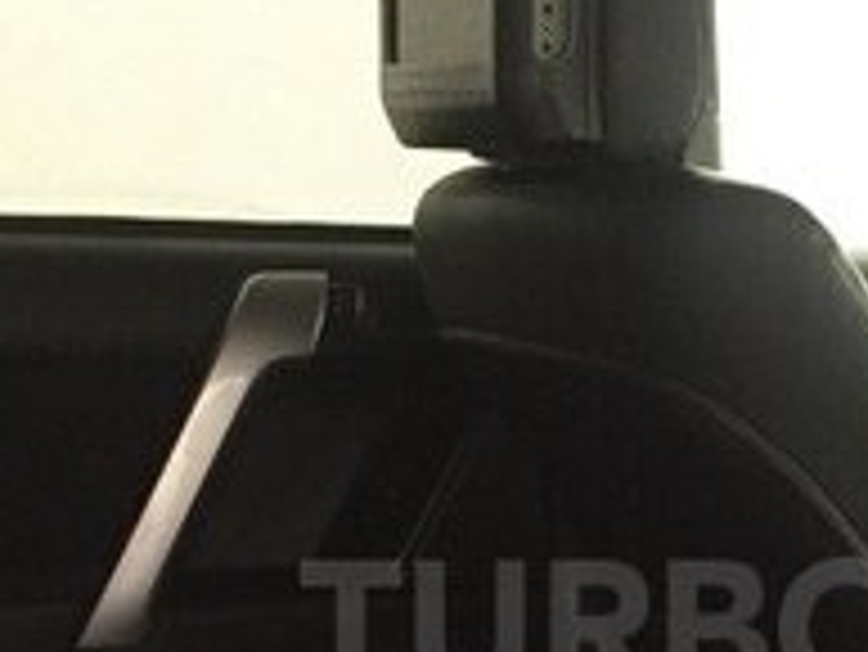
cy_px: 627
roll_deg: +0.0
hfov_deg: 19.5
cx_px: 760
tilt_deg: -11.0
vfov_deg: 14.7
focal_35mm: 99
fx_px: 2484
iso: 250
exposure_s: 1/33
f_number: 2.2
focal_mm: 4.15
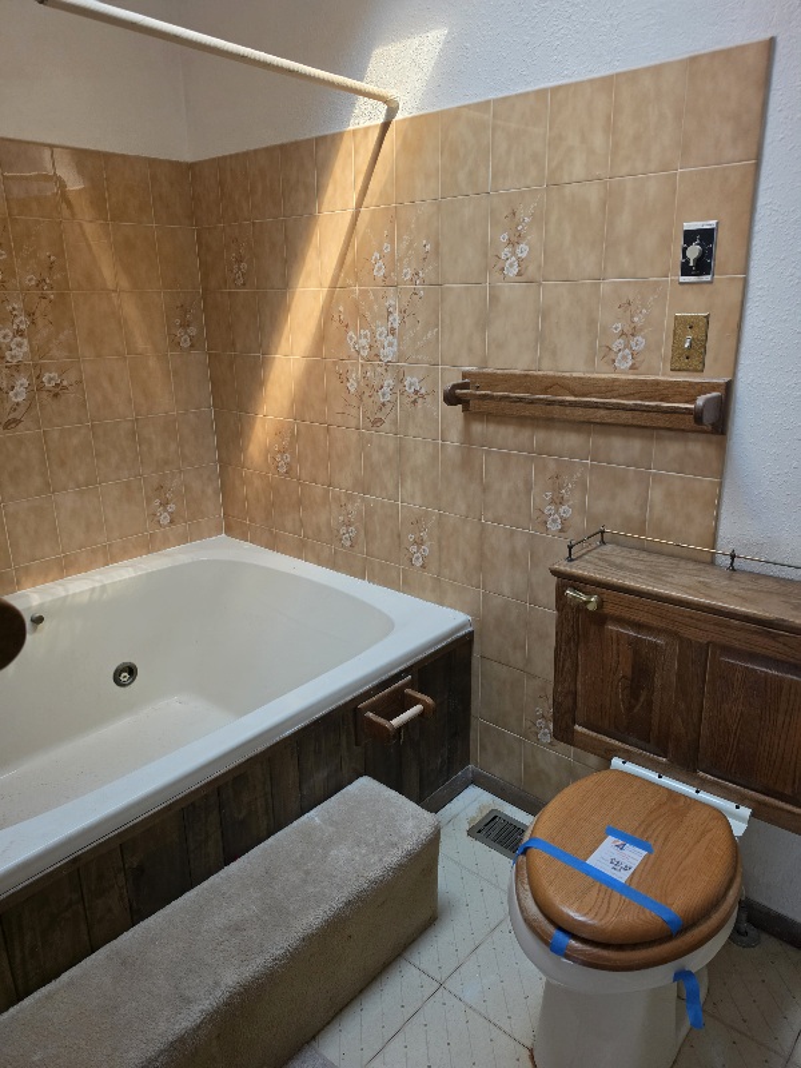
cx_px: 400
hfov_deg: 58.9
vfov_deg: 73.9
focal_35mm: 23
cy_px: 534
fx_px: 710
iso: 250
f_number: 1.4
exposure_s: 1/120
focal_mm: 6.5
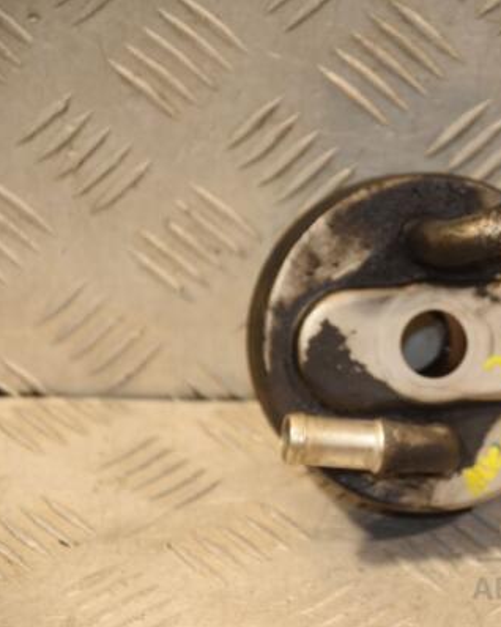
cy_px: 314
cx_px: 443
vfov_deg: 9.3
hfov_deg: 7.4
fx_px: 3858
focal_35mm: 208
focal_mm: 98
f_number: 5.6
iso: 800
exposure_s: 1/200
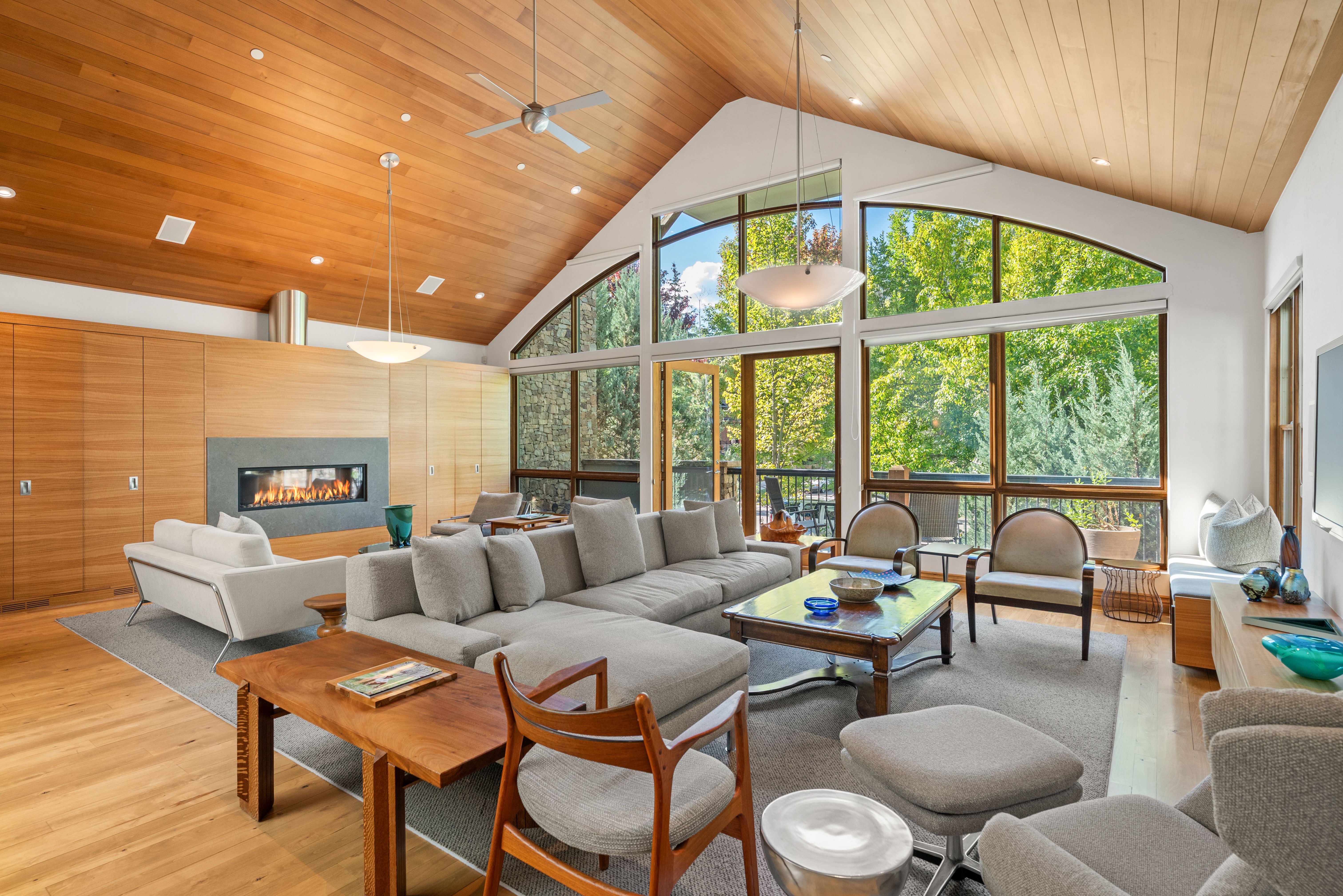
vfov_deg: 67.4
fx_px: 671
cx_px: 672
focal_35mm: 18
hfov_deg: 90.0
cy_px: 448
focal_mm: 18
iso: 320
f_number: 7.1
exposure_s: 1/6
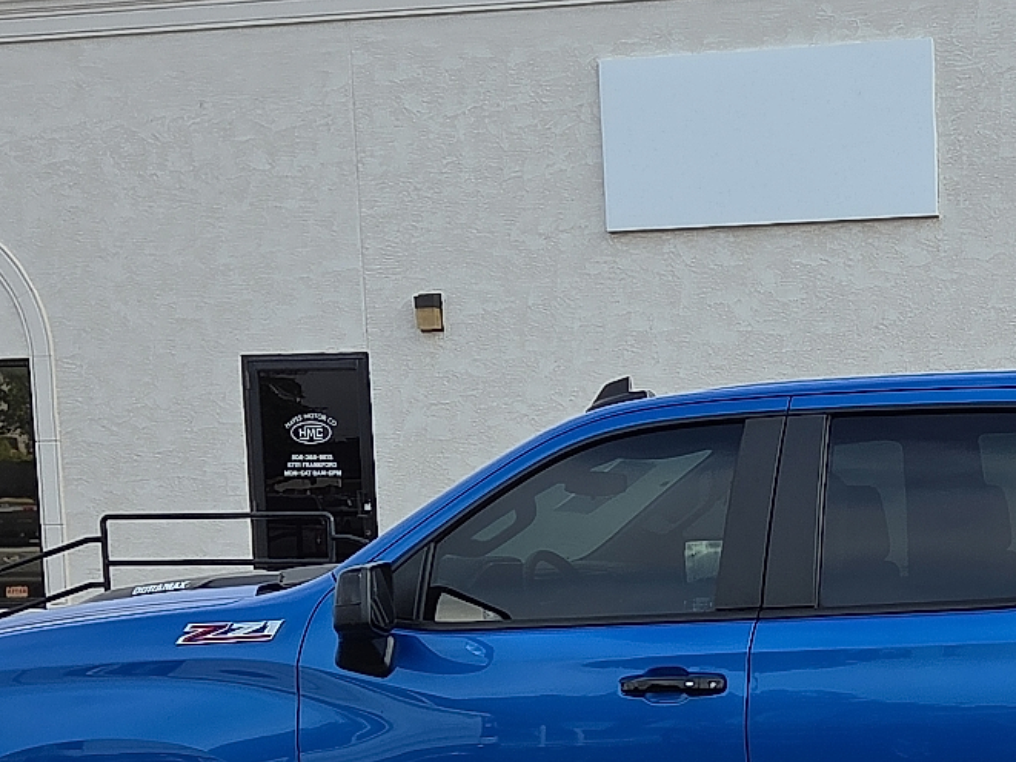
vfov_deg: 19.2
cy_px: 733
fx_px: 2202
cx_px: 1027
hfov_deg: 24.7
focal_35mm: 75
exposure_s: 1/2000
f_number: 1.8
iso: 76
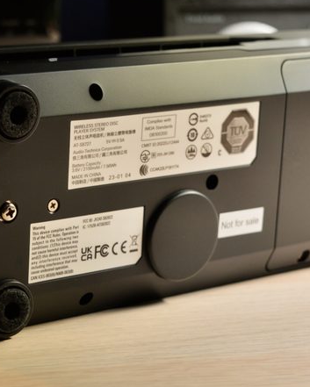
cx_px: 150
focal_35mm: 92
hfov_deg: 16.7
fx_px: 1055
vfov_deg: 20.8
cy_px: 185
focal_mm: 40
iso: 400
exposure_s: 1/25
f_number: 4.8
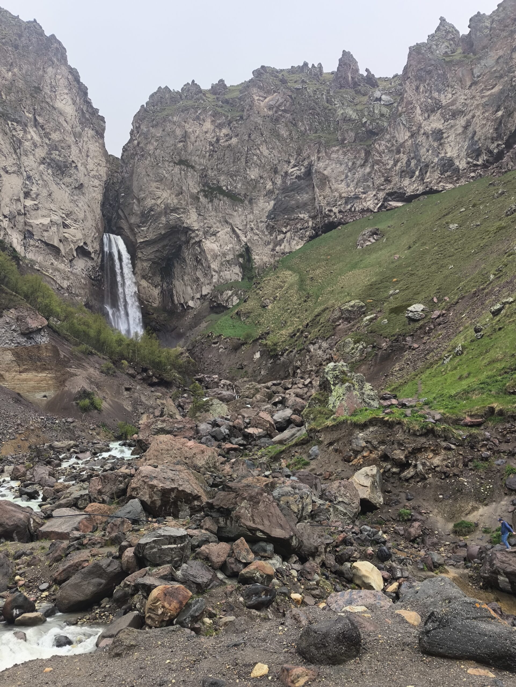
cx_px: 258
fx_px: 735
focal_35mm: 37
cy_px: 344
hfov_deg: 38.7
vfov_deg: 50.1
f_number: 1.7
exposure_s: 1/772
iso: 50
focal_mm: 4.71
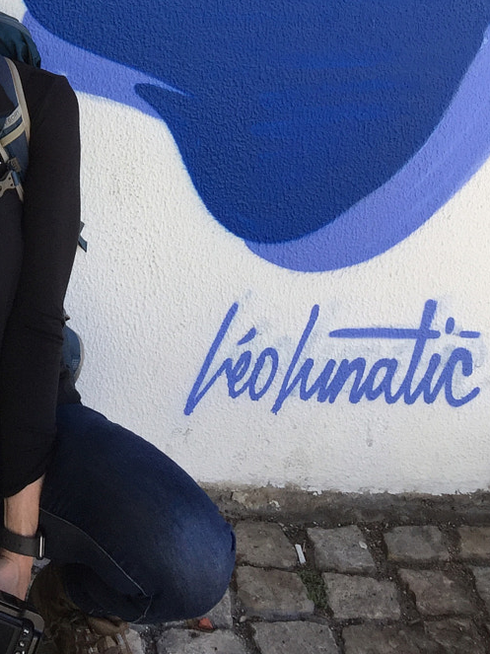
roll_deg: +1.1
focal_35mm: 70
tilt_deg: -11.2
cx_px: -90
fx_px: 1322
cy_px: -127
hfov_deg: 19.8
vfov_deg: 25.1
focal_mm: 4.15
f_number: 2.2
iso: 32
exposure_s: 1/316
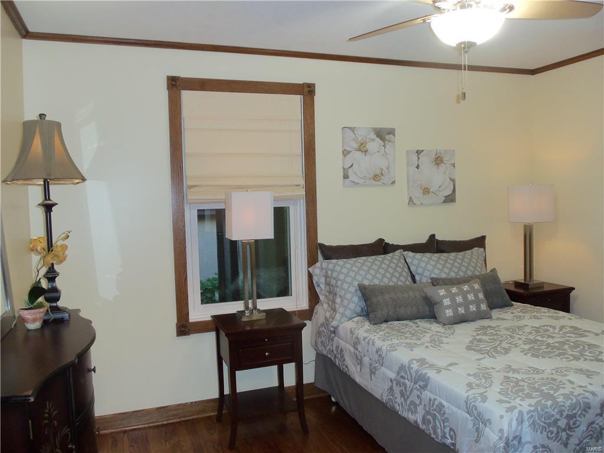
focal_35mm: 29
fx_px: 506
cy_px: 226
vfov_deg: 48.2
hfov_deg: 61.7
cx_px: 302
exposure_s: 1/30
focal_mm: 5.2
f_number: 3.4
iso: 100
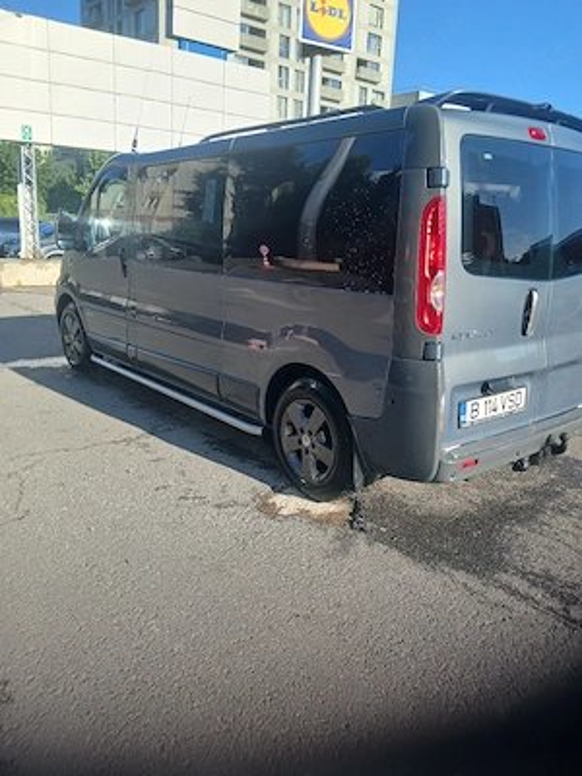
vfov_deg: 67.3
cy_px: 388
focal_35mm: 26
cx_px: 291
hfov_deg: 53.1
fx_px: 583
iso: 20
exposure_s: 1/256
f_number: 1.8
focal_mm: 3.98
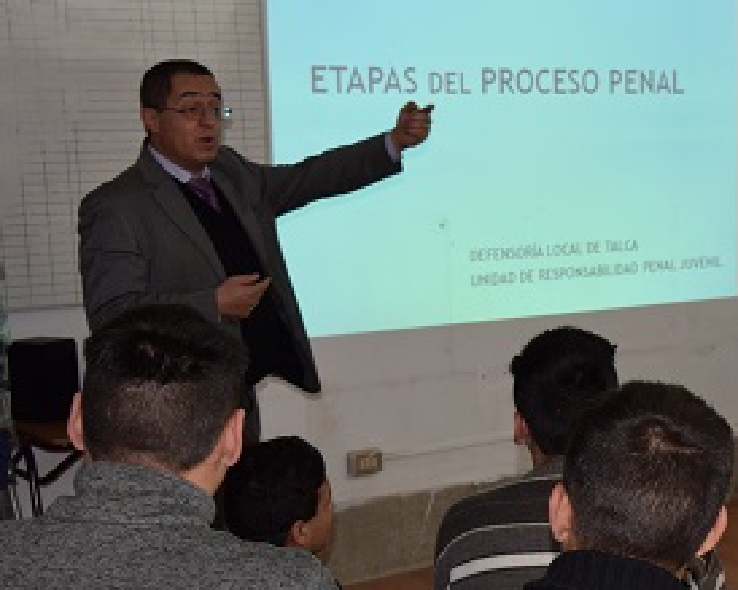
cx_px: 633
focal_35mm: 71
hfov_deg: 26.1
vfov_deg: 21.4
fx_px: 1551
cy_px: 409
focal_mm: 23
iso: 800
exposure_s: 1/80
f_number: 4.5
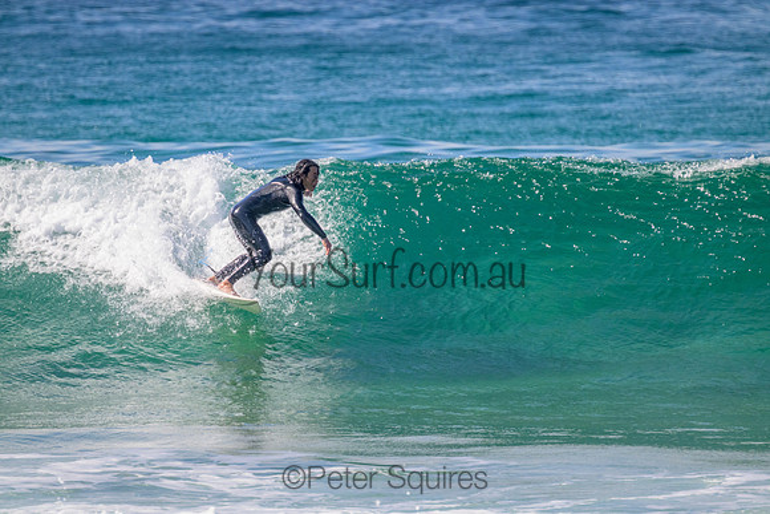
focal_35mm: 800
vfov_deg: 1.7
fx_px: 17114
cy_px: 257
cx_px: 385
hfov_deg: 2.6
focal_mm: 800
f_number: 11
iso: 1800
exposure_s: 1/2000
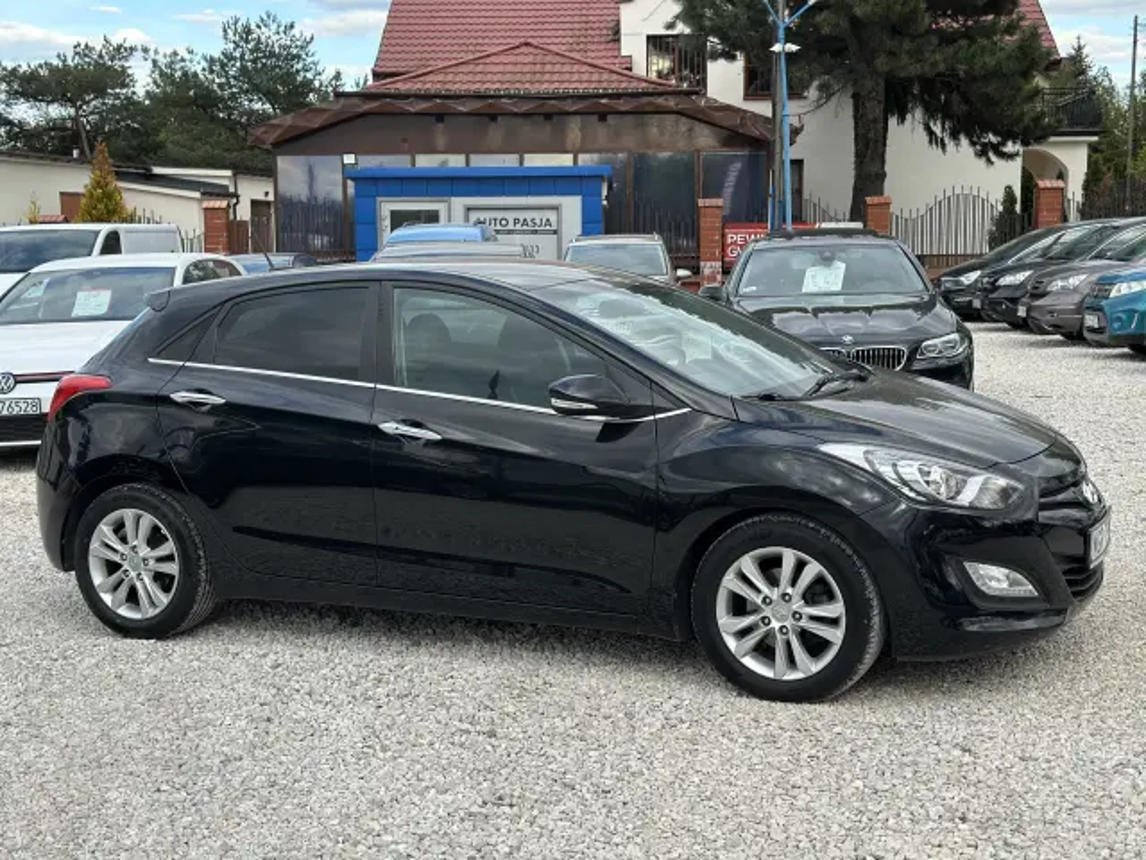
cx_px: 573
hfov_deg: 39.7
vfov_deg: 30.3
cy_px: 430
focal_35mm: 48
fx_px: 1589
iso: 80
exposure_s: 1/1073
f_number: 1.78
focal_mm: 6.86
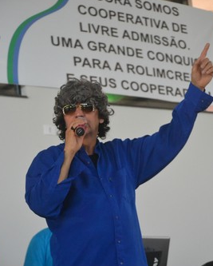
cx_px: 113
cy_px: 176
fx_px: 1047
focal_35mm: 133
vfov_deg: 14.4
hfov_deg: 11.6
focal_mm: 70
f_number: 5.3
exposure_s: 1/100
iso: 3200
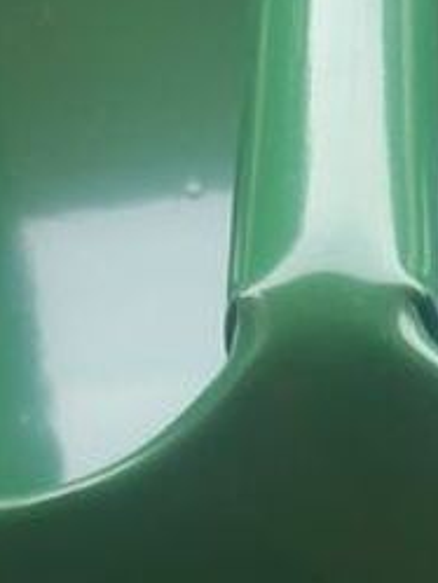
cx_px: 527
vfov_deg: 12.7
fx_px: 2259
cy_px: 1212
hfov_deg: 10.9
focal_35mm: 134
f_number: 1.8
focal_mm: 5.23
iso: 50
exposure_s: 1/100
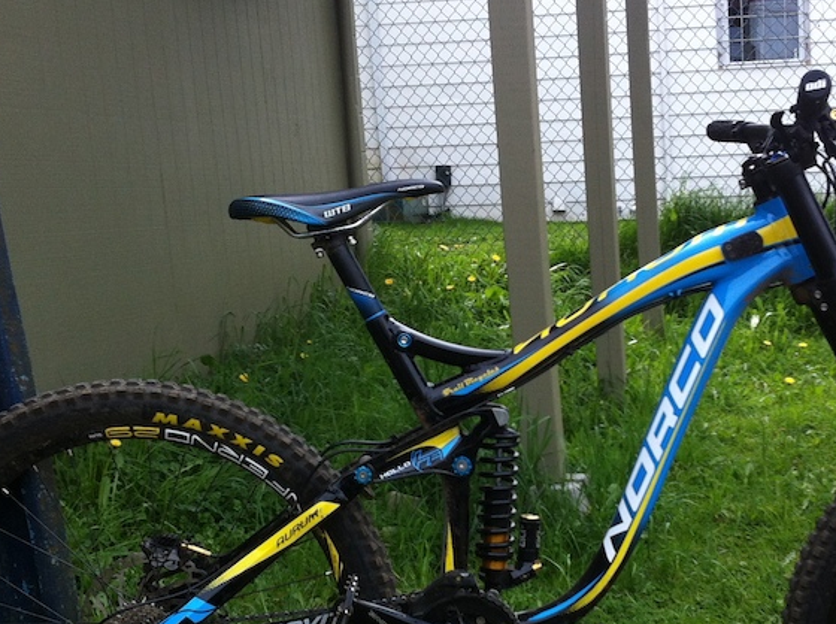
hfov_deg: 30.2
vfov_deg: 22.8
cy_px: 401
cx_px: 503
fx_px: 1543
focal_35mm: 64
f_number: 2.8
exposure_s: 1/419
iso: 80
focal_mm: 3.85
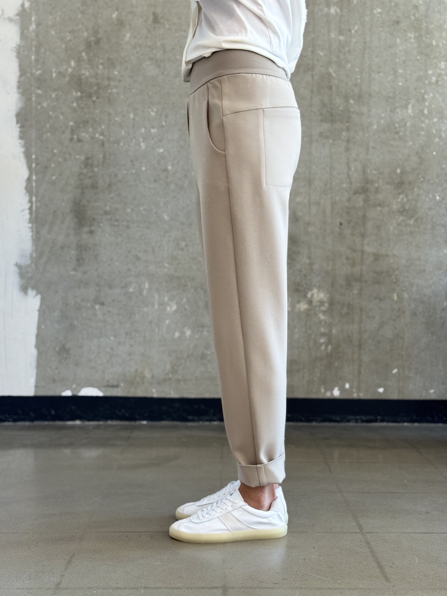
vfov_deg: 39.7
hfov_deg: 30.3
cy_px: 298
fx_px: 826
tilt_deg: -3.1
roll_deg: -0.1
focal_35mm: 48
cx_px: 224
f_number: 1.78
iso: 80
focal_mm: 6.76
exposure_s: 1/100
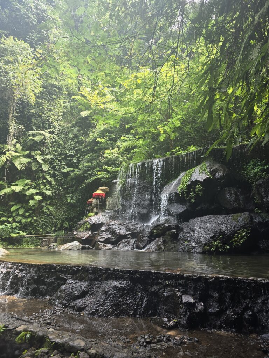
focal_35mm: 23
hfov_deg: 58.9
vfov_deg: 73.9
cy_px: 179
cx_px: 134
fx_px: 238
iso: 80
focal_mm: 6.3
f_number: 1.7
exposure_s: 1/180
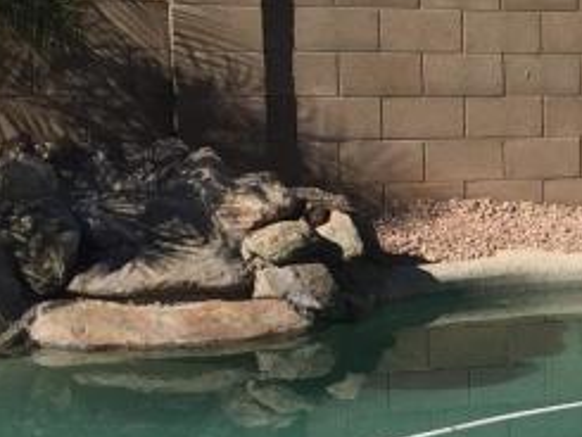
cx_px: 1000
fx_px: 2035
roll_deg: -1.6
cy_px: 408
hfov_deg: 14.6
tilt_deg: -9.9
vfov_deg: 12.2
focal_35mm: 121
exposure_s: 1/3049
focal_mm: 4.15
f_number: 2.2
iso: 32
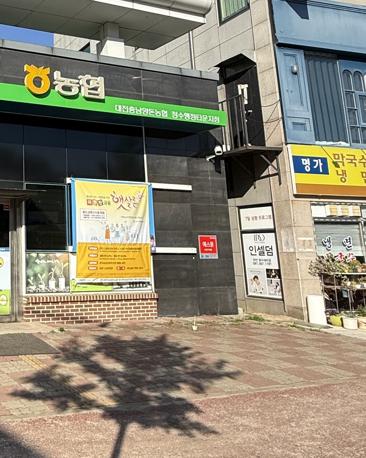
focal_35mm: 39
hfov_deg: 34.1
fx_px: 528
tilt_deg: +12.5
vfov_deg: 46.0
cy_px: 144
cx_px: -18
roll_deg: -1.5
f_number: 2.2
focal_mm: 2.22
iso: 50
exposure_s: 1/1795
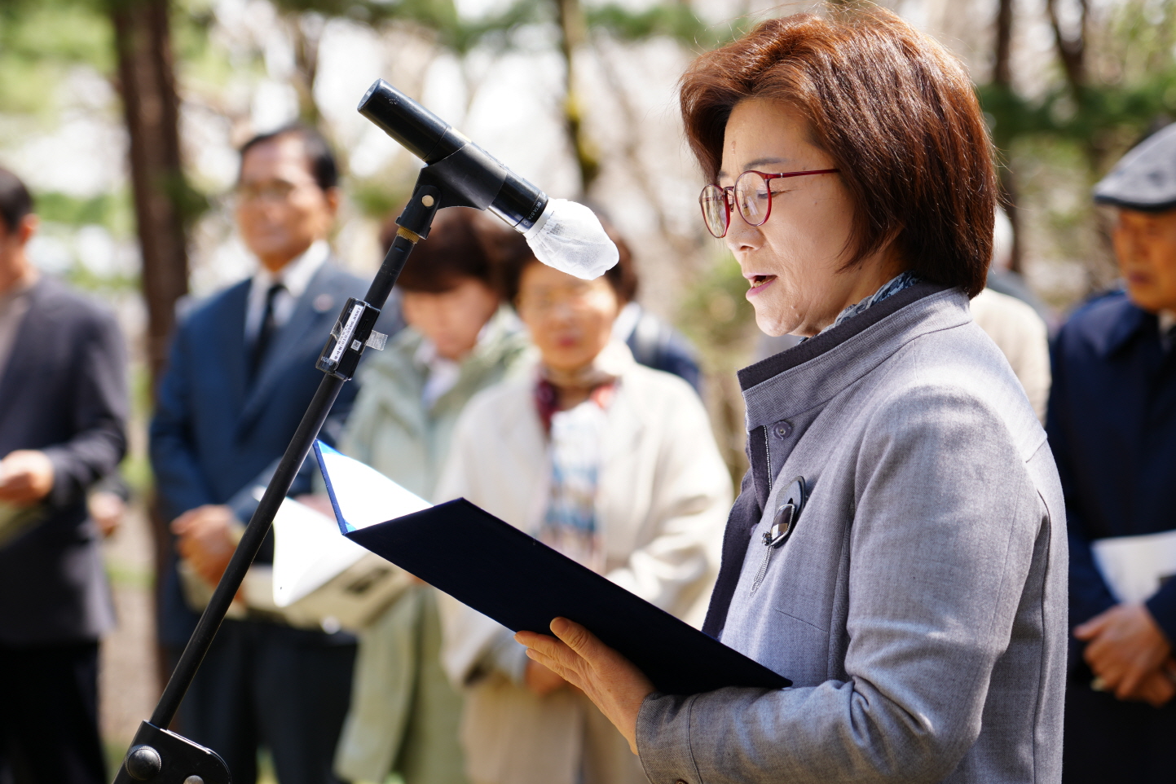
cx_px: 551
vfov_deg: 10.5
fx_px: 4279
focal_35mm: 131
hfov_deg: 15.6
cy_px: 396
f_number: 4
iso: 100
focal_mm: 105
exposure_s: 1/125
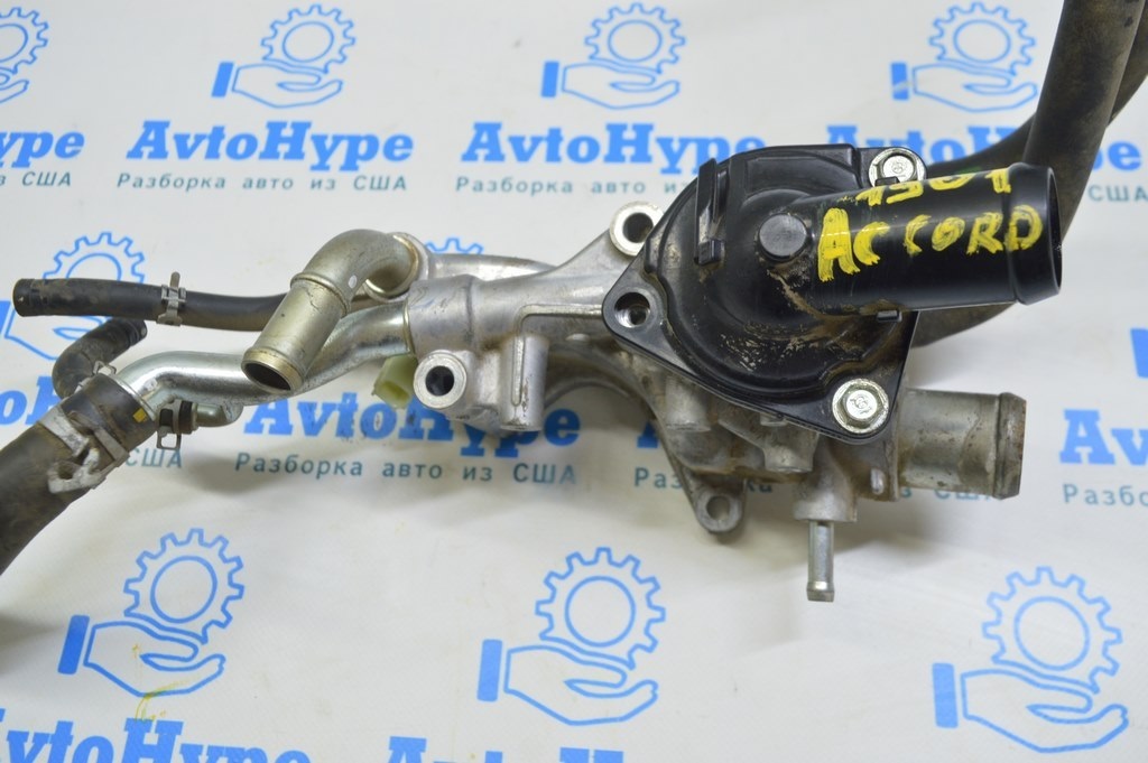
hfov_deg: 57.3
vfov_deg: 39.9
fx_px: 1051
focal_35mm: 33
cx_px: 574
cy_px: 382
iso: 400
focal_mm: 22
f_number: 5.6
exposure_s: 1/20
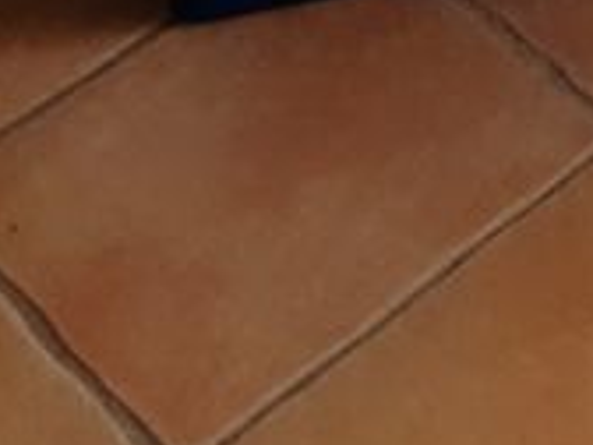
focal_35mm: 155
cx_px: 1528
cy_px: -841
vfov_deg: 8.3
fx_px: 2655
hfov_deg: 10.5
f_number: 1.7
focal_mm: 3.92
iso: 40
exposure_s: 1/445
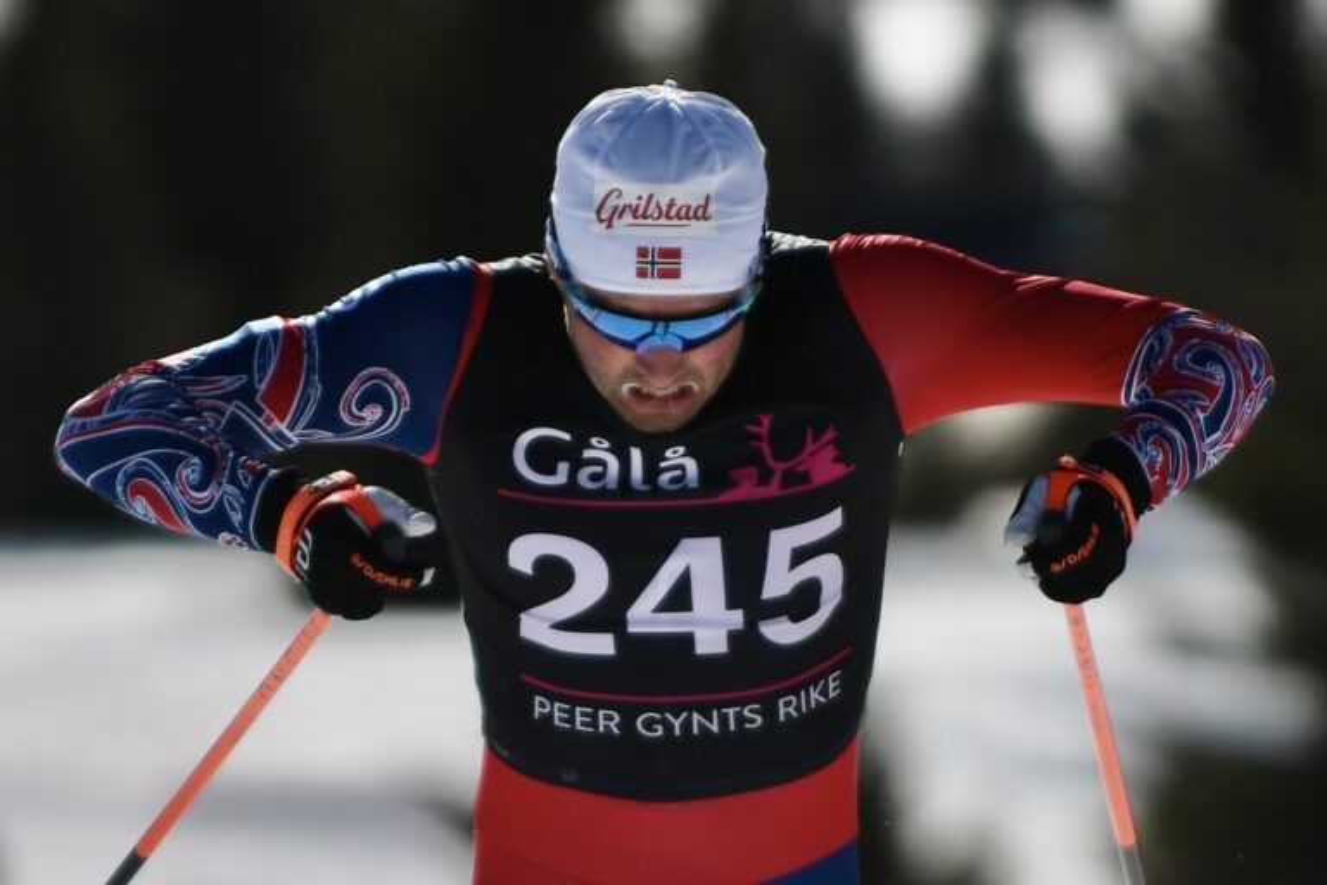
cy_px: 442
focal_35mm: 225
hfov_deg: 9.1
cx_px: 664
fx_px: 8293
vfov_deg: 6.1
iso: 100
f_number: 2.8
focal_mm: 150
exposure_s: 1/8000
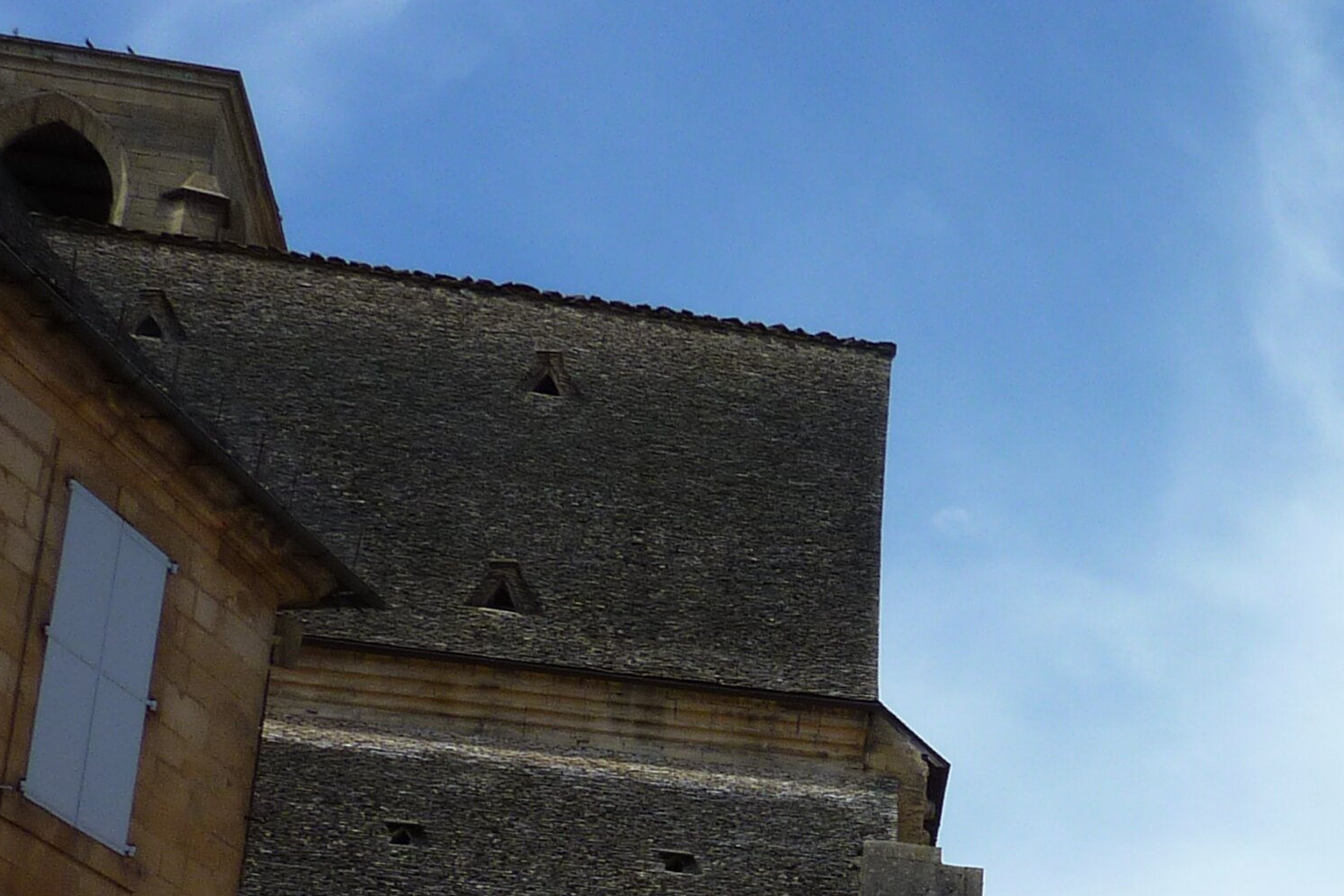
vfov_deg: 19.6
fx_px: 2352
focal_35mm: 63
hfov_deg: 28.2
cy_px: 1218
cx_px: 1573
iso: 80
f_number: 5
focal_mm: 4.1
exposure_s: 1/500
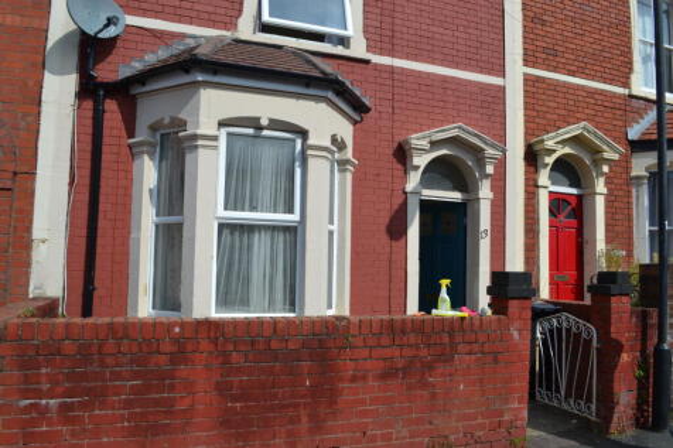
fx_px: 505
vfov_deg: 47.9
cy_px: 224
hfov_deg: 67.4
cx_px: 336
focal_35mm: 27
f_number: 8
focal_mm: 18
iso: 100
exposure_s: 1/250
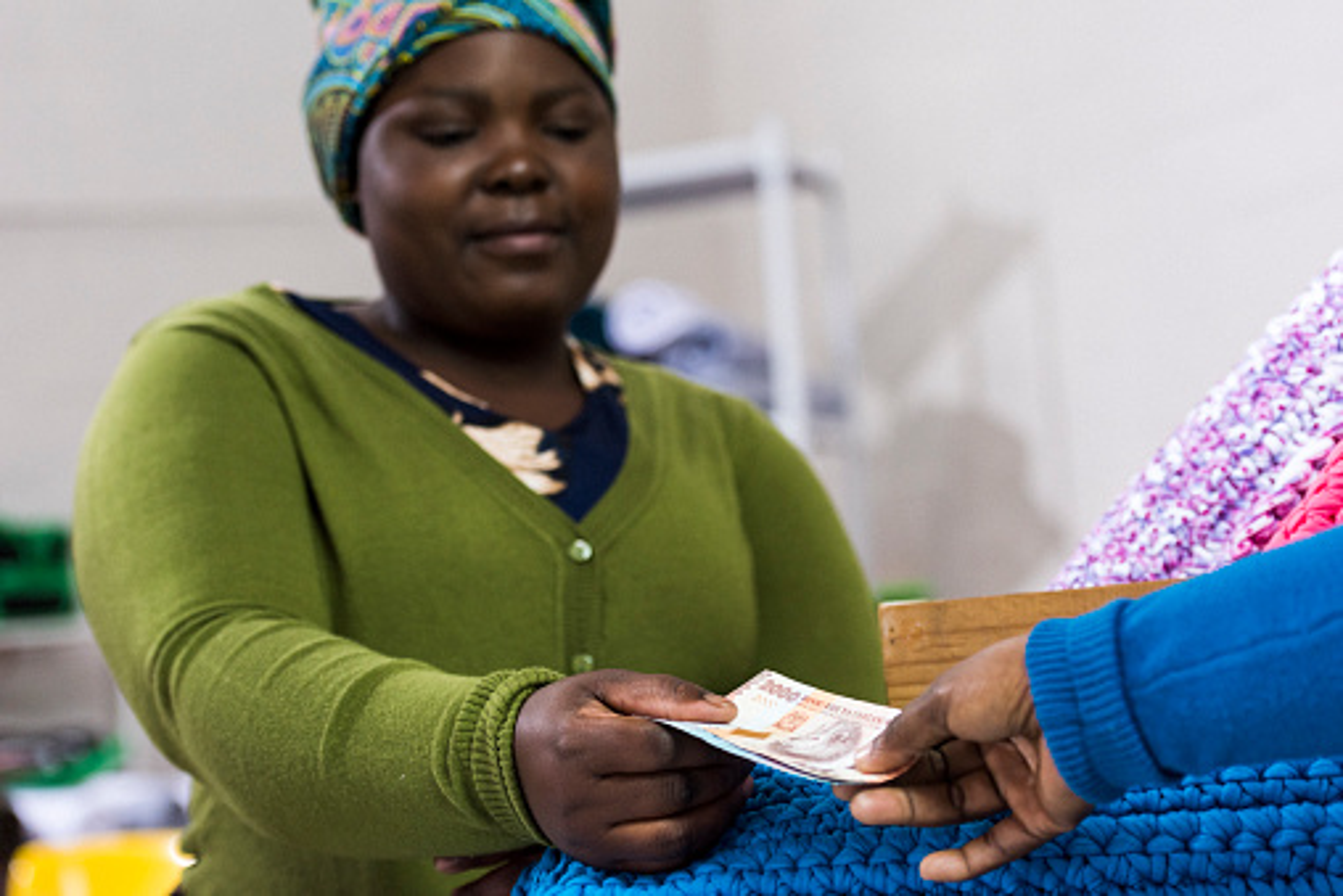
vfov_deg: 19.5
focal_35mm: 70
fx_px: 2612
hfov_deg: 28.8
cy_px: 448
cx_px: 672
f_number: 4
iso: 800
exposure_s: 1/200
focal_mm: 70
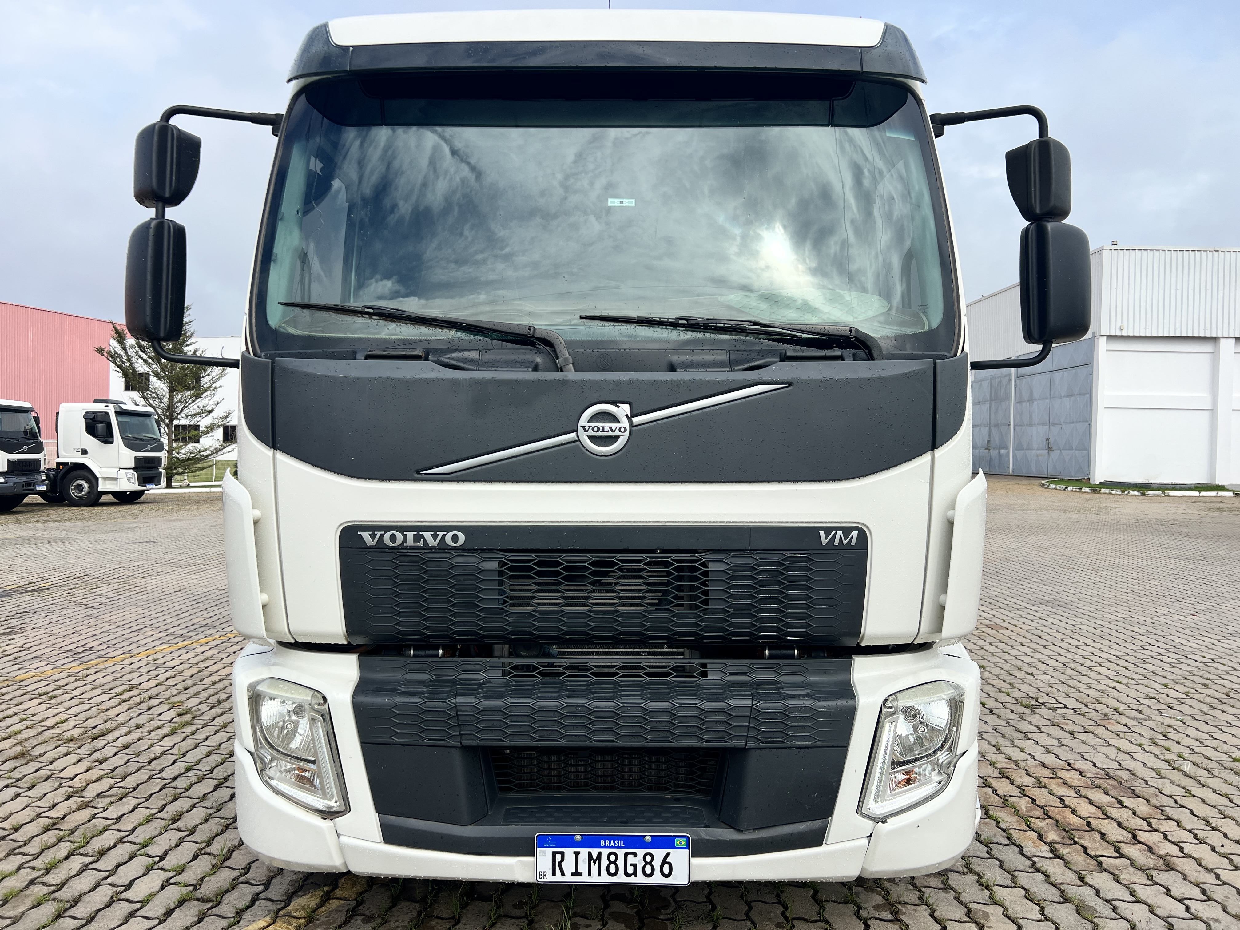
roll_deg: -1.2
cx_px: 620
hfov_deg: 67.3
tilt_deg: -1.1
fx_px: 931
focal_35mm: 26
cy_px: 465
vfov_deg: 53.1
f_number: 1.5
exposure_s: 1/3165
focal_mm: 5.7
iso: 50
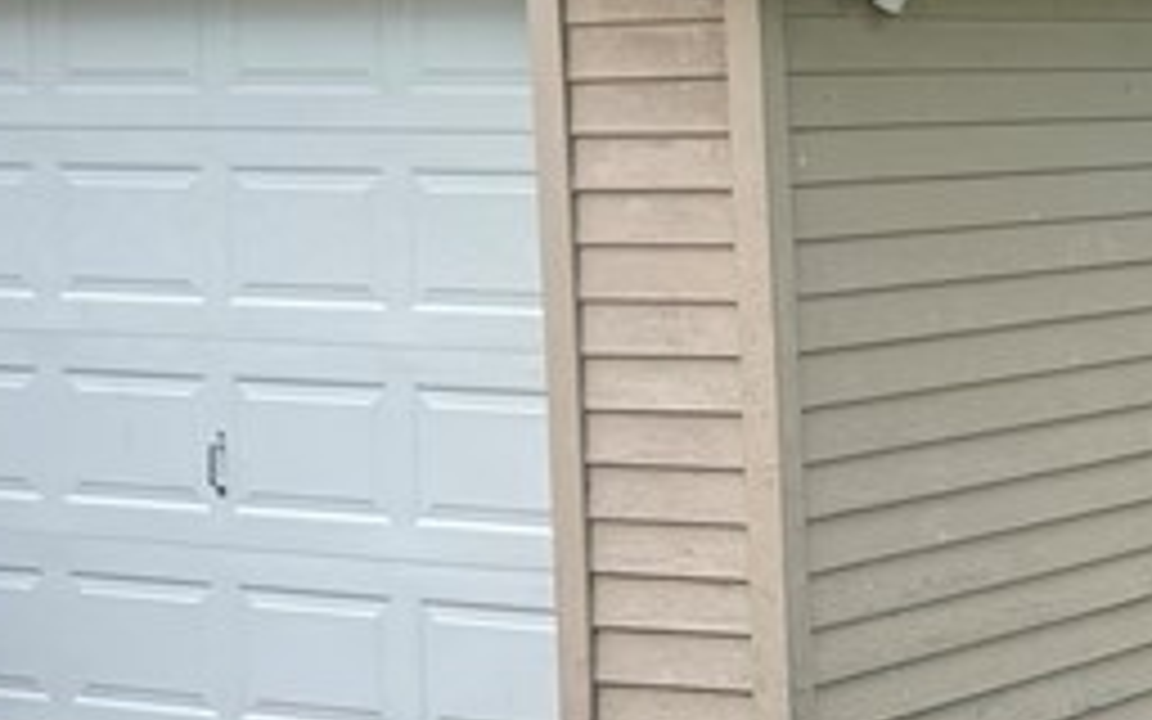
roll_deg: +1.2
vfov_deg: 12.3
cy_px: 310
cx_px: 1449
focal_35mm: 106
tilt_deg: -3.7
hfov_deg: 18.4
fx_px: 3328
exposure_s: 1/1011
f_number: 1.6
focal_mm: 5.1
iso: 32
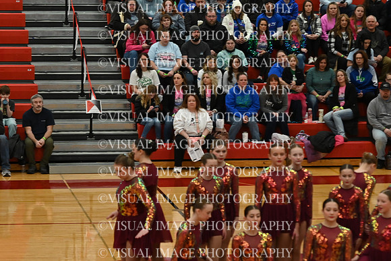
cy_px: 130
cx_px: 196
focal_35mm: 153
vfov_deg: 9.0
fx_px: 1662
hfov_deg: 13.4
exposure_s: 1/400
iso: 3200
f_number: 4
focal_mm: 102
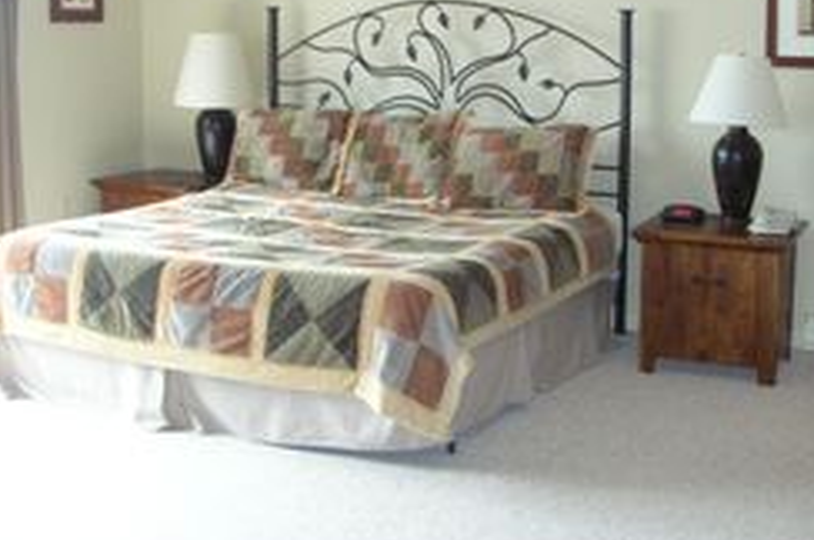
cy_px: 143
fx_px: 1242
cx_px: 530
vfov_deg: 24.3
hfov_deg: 36.0
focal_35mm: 55
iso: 200
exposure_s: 1/10.4
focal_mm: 5.8
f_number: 2.8
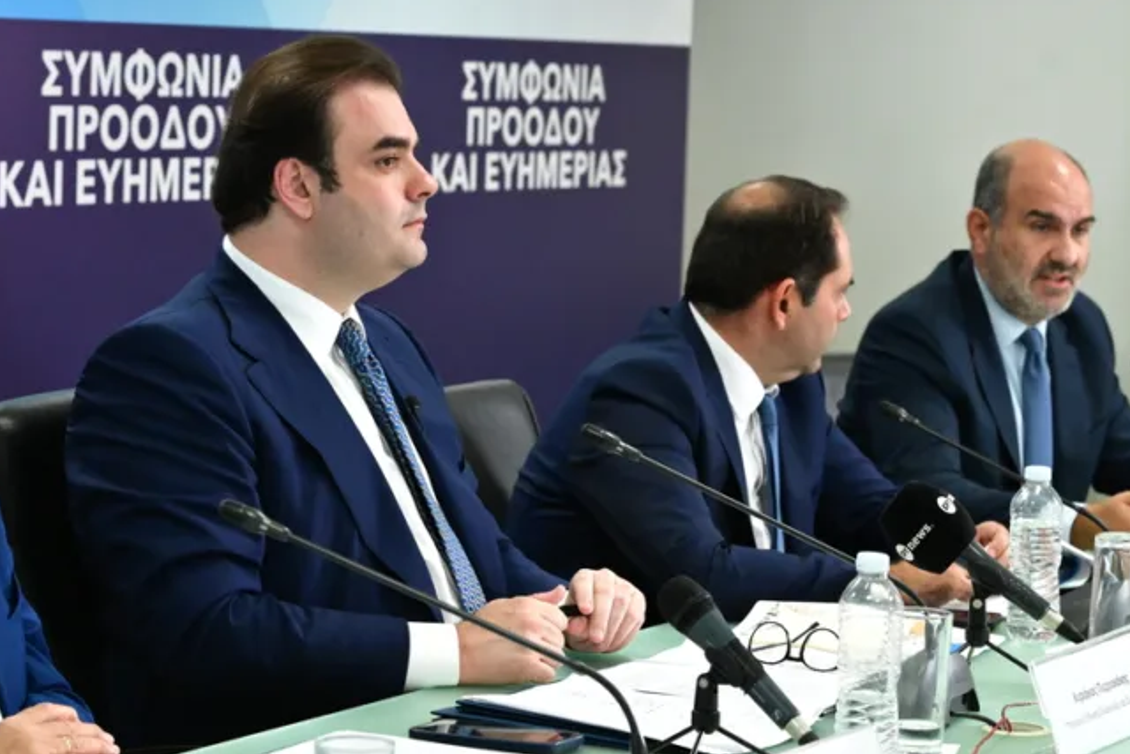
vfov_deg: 12.2
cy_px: 255
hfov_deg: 18.2
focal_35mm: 112
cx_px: 466
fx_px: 3516
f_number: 5
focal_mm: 70
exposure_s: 1/400
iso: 6400
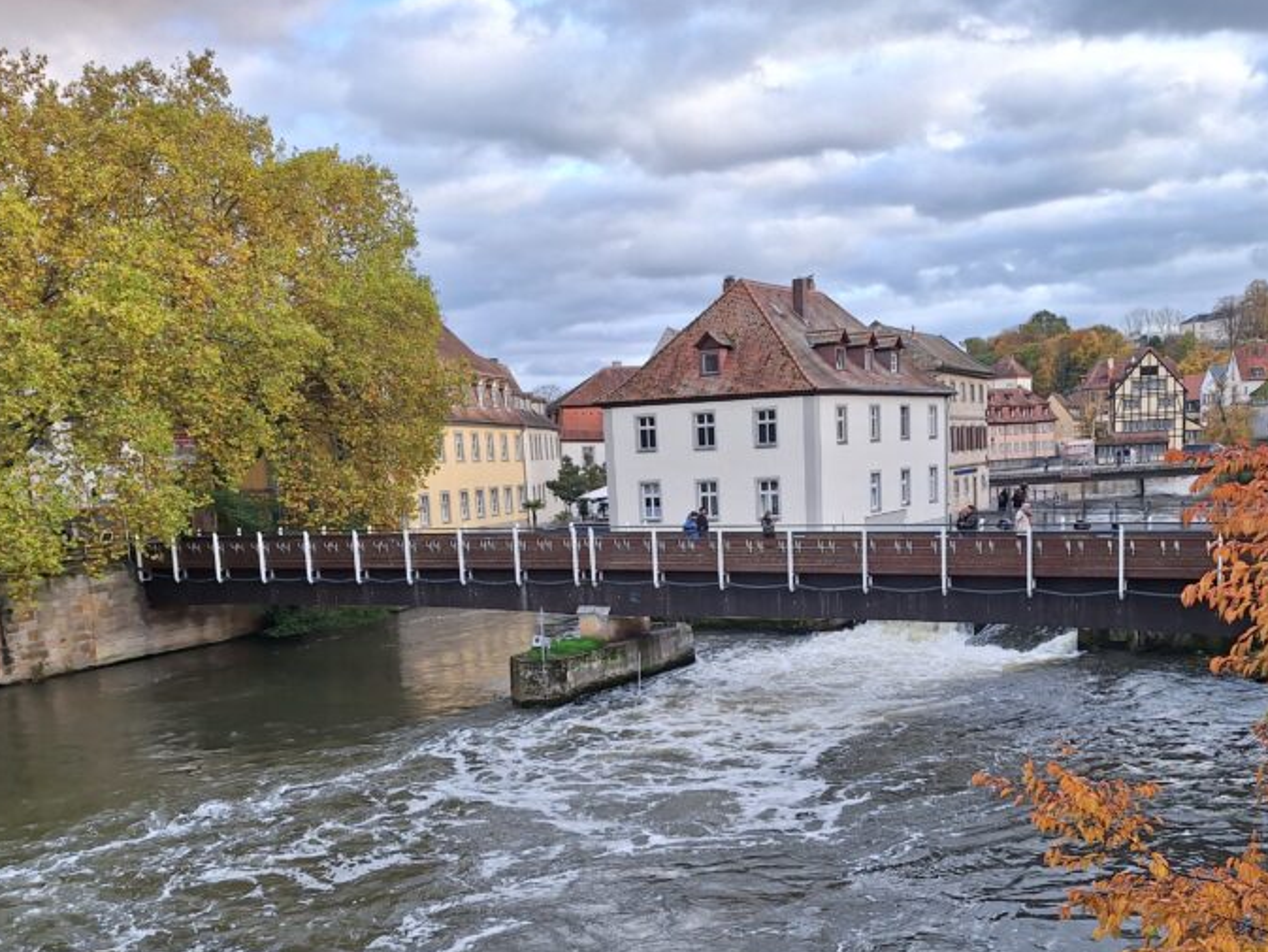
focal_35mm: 35
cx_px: 731
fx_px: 1282
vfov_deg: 40.2
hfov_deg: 52.4
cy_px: 641
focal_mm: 5.54
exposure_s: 1/385
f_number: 1.8
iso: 40
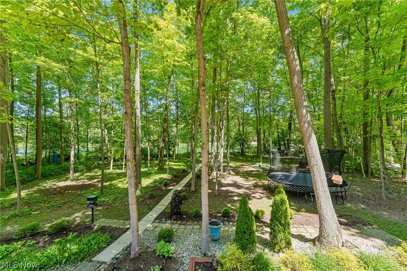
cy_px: 136
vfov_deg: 81.2
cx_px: 204
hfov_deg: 104.3
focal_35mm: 14
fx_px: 158
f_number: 8
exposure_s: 1/100
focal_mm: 14
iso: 200
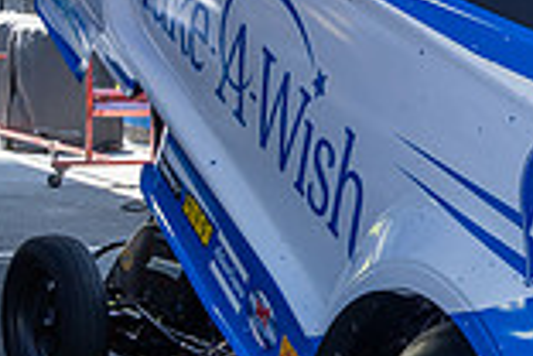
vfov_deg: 10.5
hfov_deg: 15.3
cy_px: 171
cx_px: 612
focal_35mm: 130
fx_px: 1925
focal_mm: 18
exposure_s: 1/80
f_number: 5
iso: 100
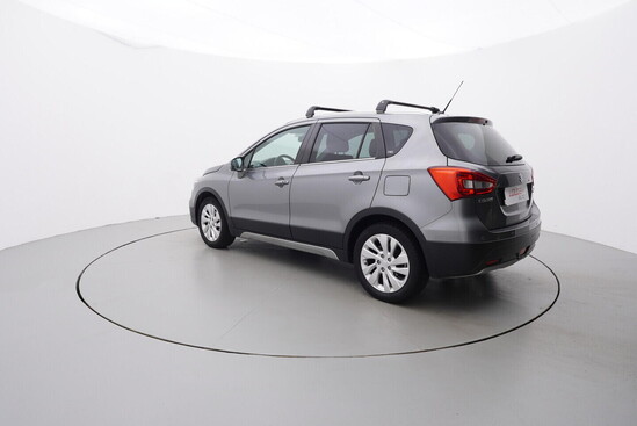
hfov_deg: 77.3
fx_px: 398
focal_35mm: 22
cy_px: 213
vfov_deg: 56.2
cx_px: 318
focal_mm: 15
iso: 200
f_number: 5
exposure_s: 1/80
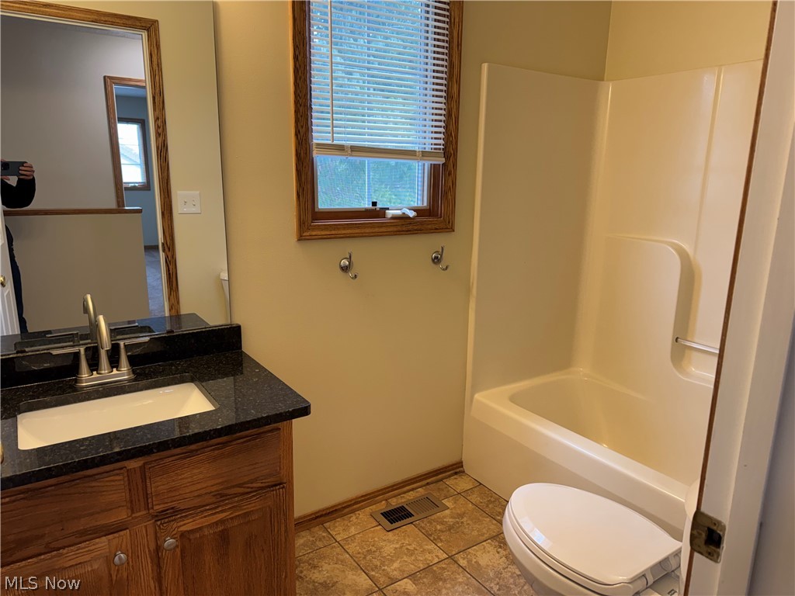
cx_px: 398
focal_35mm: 24
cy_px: 298
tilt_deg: -13.2
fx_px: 551
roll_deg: -1.0
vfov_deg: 56.8
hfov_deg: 71.6
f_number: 1.78
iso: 125
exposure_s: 1/120
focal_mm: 6.76
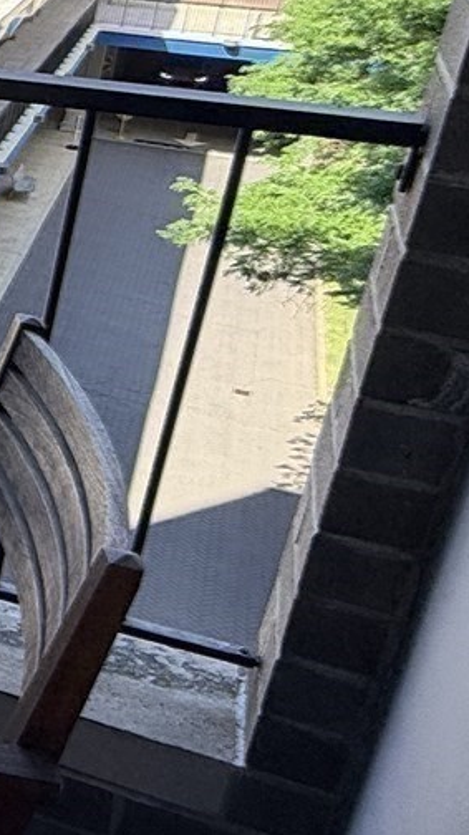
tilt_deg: -22.0
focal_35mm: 62
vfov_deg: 33.7
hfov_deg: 14.5
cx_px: -578
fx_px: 1373
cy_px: 311
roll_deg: +0.1
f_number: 2.2
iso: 50
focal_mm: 2.22
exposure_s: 1/502
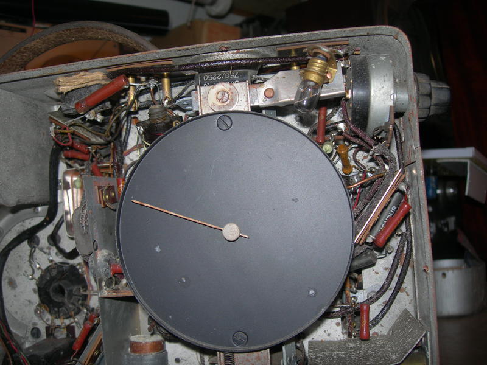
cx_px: 244
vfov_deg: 37.7
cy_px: 182
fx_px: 535
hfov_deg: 49.0
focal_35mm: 38
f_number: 2.8
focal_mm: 7.8
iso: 50
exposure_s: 1/60.1
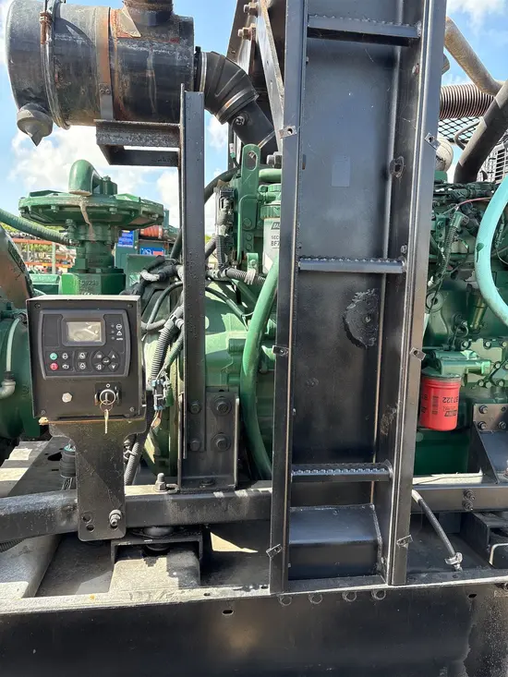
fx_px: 509
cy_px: 338
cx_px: 254
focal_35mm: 26
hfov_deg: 53.1
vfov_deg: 67.3
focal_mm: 5.96
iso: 64
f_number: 1.6
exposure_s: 1/430
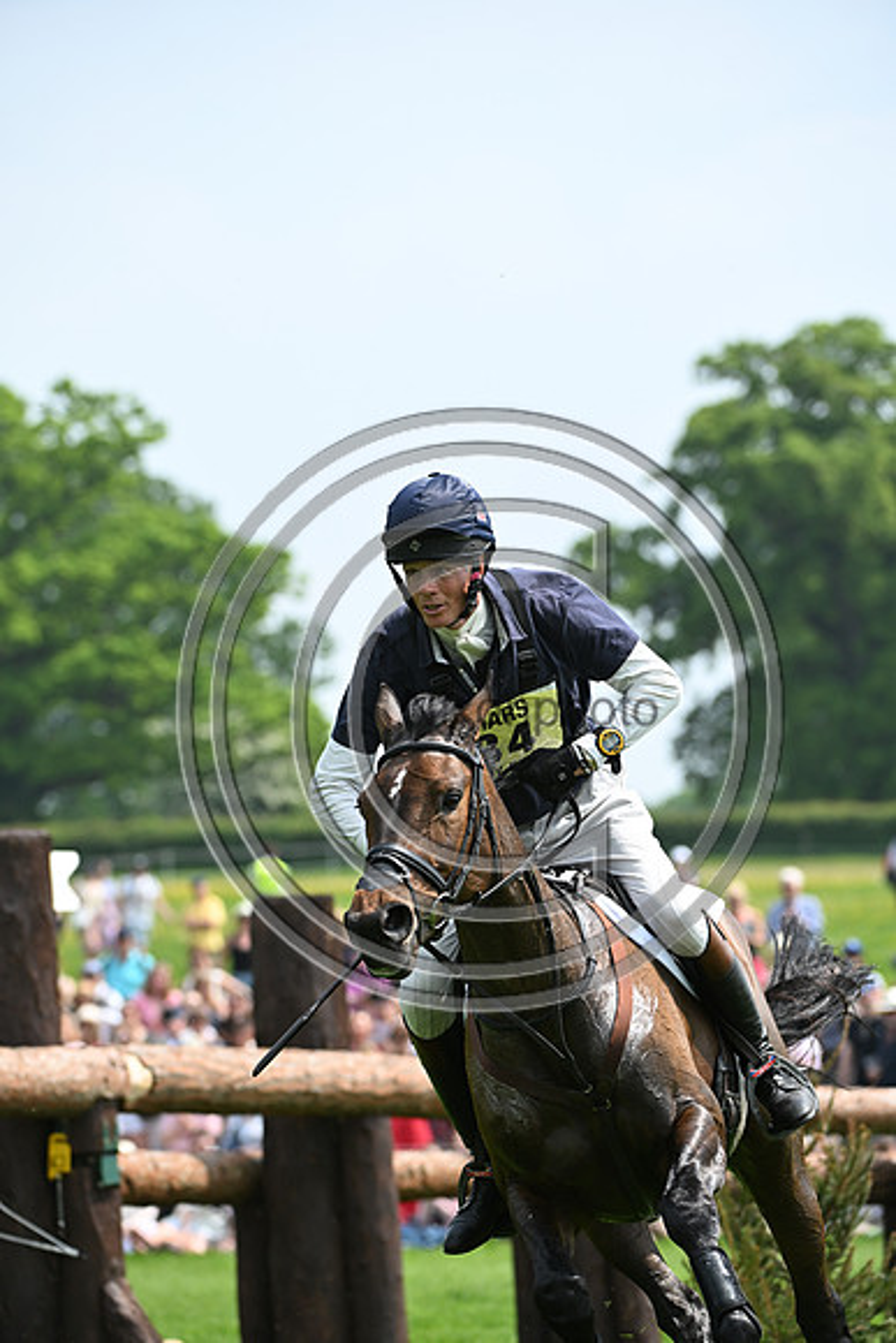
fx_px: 7462
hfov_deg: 6.9
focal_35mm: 200
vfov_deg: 10.3
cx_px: 448
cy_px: 672
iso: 400
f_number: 5.6
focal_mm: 200
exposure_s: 1/1250
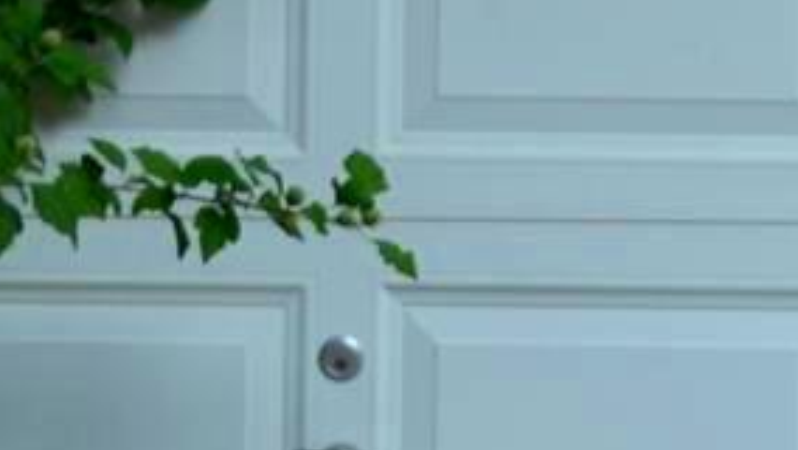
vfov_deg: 3.5
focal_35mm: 340
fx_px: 7197
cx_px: 1616
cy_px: -676
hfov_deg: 6.2
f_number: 5.6
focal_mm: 30
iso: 100
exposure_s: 1/125
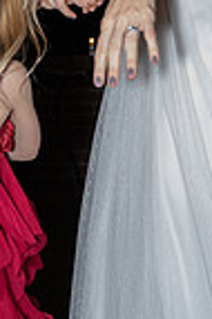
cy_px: -100
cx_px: 138
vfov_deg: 21.0
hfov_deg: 15.5
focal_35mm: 88
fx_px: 779
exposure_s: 1/250
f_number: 2.8
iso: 2500
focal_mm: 28
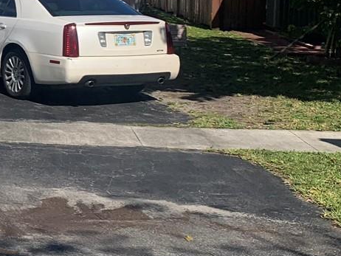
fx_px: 887
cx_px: -207
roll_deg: +0.1
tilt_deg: -3.3
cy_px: 30
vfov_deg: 16.2
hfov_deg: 18.6
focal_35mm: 90
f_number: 1.8
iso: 25
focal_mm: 4.25
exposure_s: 1/2915
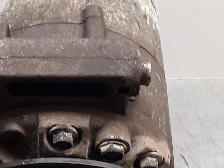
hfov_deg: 24.0
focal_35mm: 81
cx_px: 71
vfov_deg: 18.2
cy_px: 113
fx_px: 524
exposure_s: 1/50
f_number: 1.9
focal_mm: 2.91
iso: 64
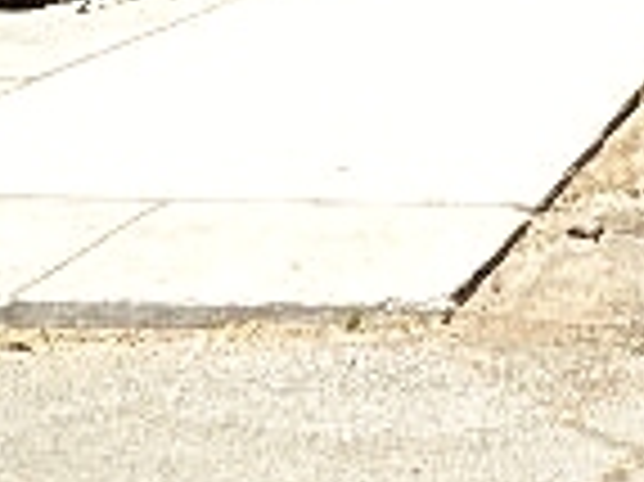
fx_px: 1915
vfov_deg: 12.5
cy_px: -500
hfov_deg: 17.2
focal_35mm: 103
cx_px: 968
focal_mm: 4
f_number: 3
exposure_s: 1/1250
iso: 125
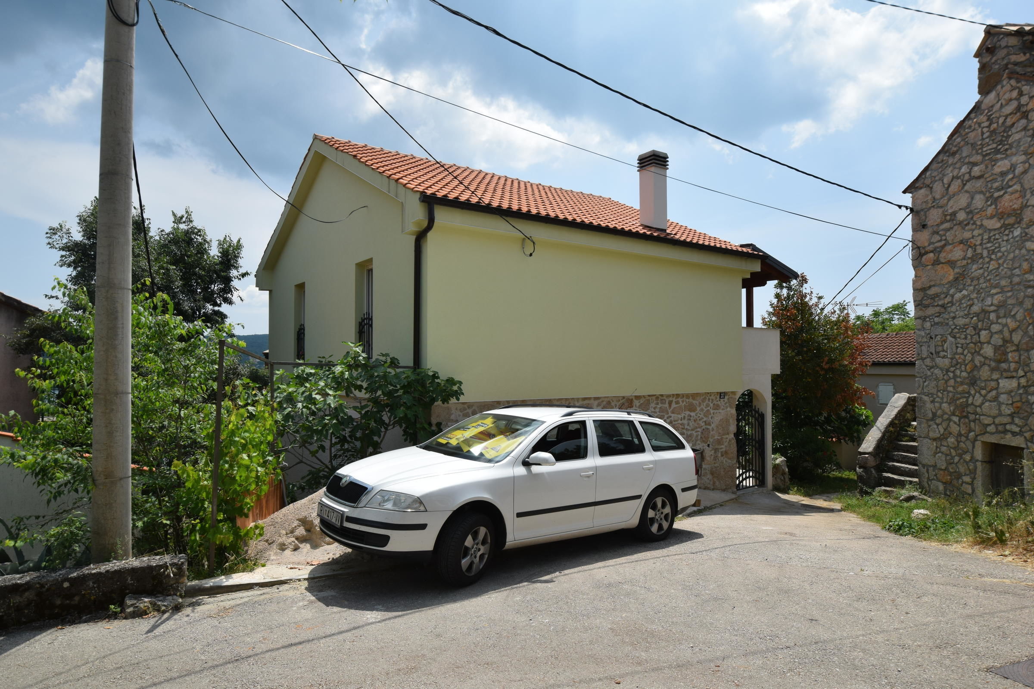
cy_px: 344
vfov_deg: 59.5
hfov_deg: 81.2
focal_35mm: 21
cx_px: 517
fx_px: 603
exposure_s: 1/400
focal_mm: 14
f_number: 10
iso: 200
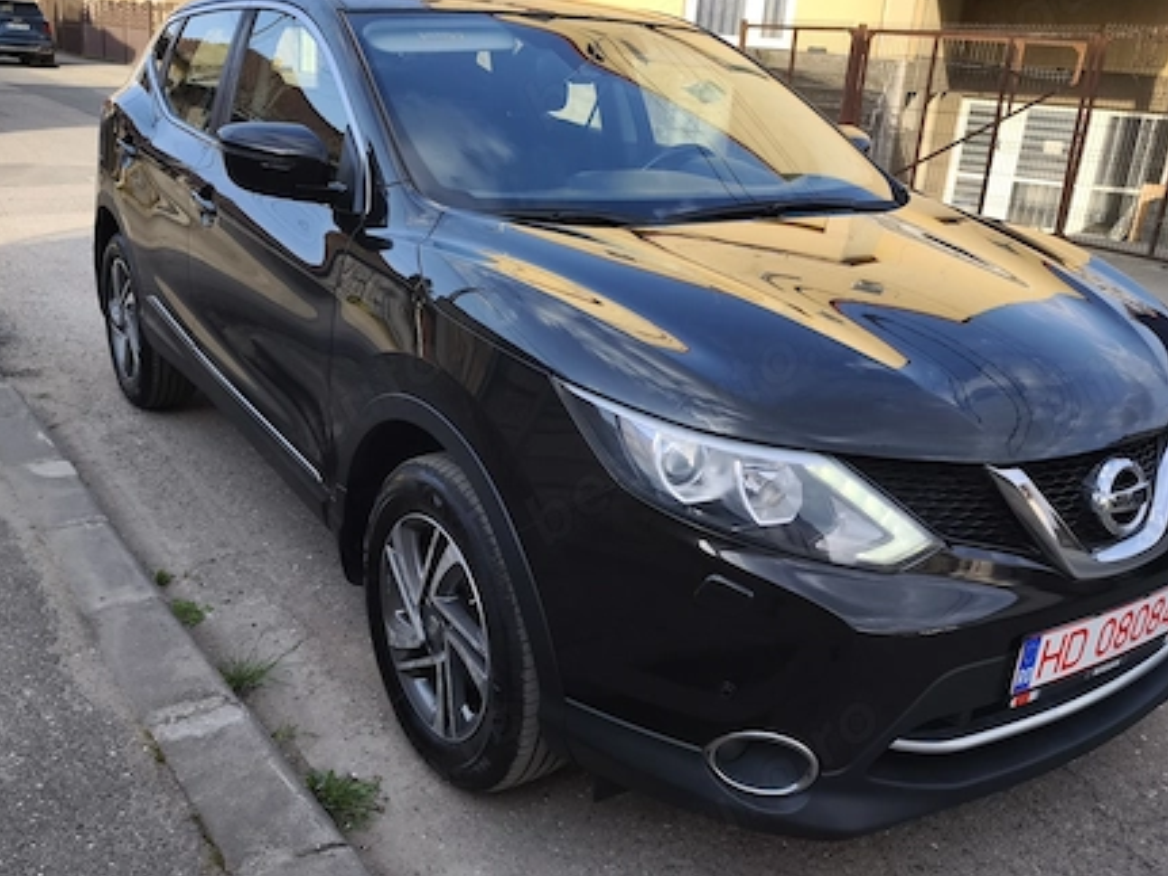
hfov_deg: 56.8
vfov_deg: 44.1
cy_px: 447
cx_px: 558
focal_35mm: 32
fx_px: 1079
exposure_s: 1/1598
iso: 125
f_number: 1.6
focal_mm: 6.57
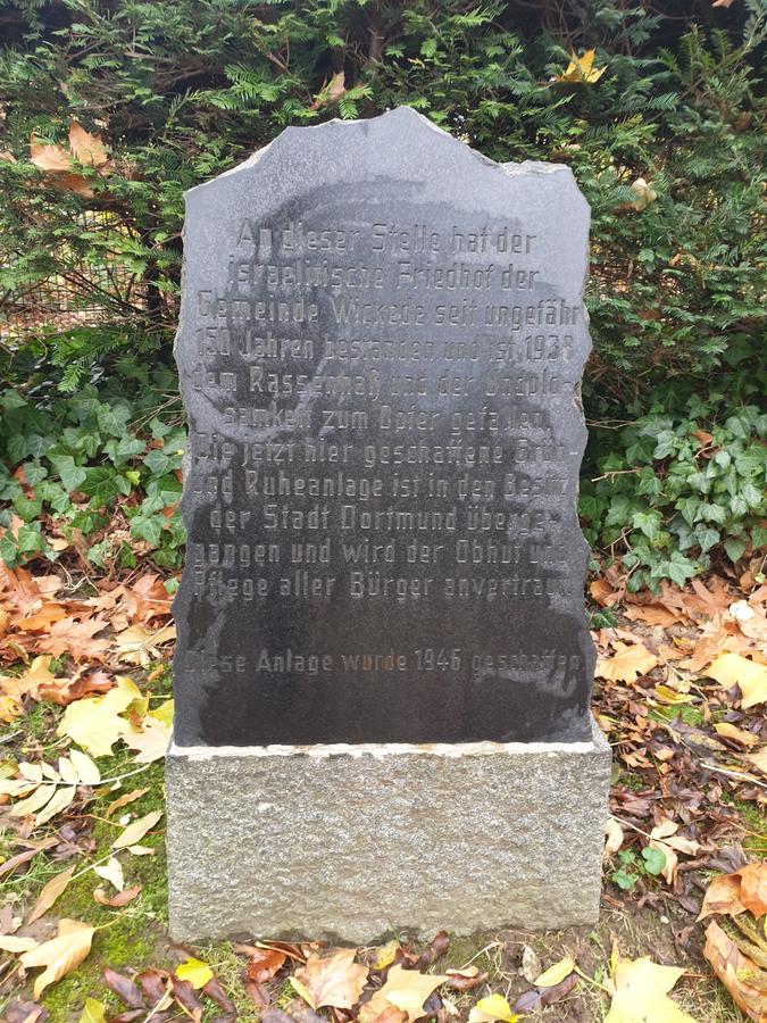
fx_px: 768
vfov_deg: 67.3
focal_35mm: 26
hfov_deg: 53.1
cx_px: 384
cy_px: 512
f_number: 2.4
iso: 160
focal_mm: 4.3
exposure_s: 1/50
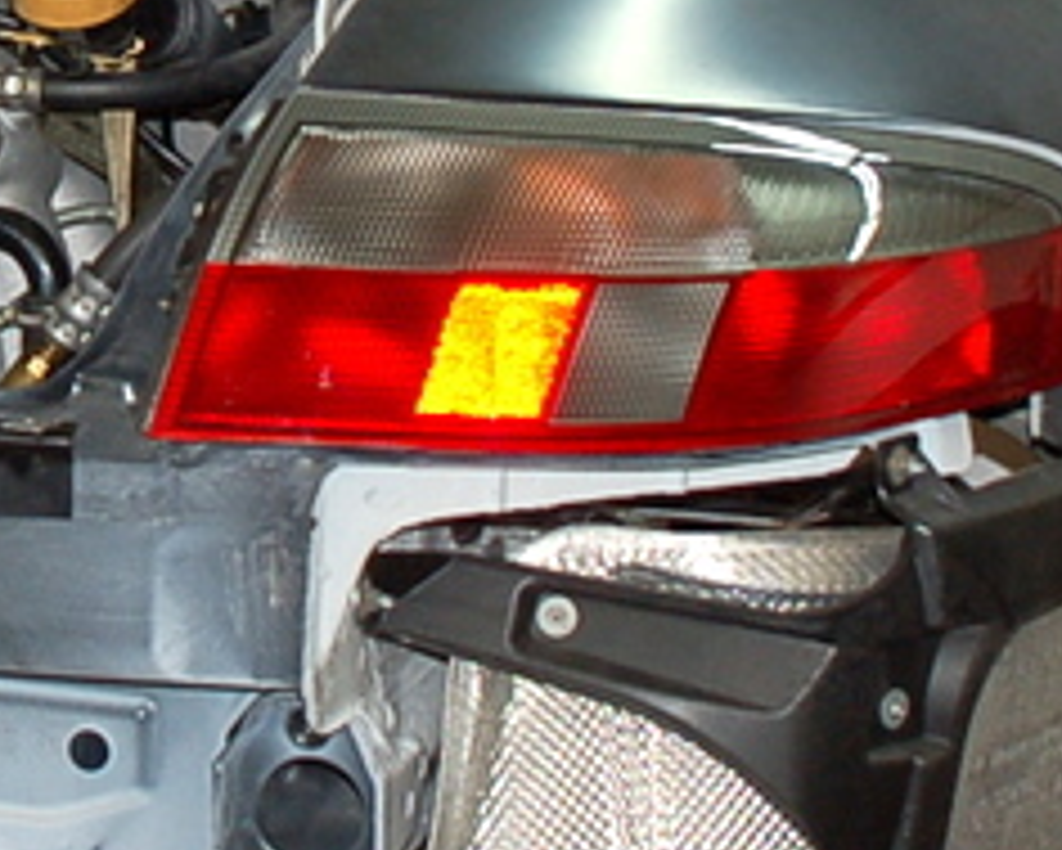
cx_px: -108
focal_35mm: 183
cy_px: 74
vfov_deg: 8.4
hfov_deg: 10.4
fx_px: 5754
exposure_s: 1/60
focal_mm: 30
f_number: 4
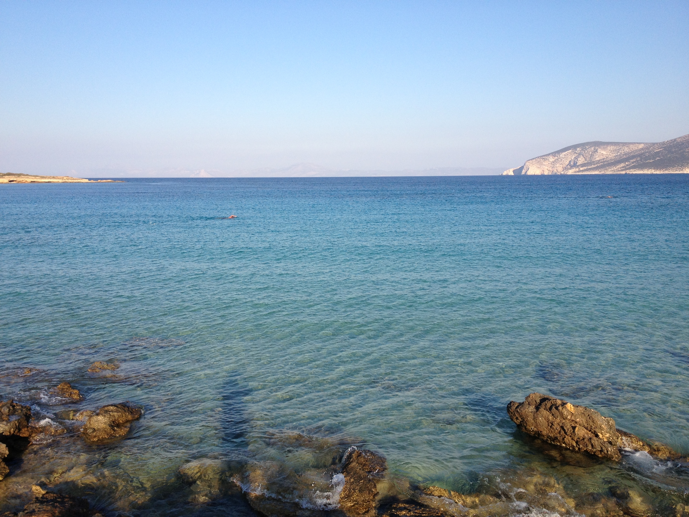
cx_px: 344
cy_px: 258
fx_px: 697
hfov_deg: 52.6
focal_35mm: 35
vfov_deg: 40.7
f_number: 2.4
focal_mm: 4.28
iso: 50
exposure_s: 1/1104
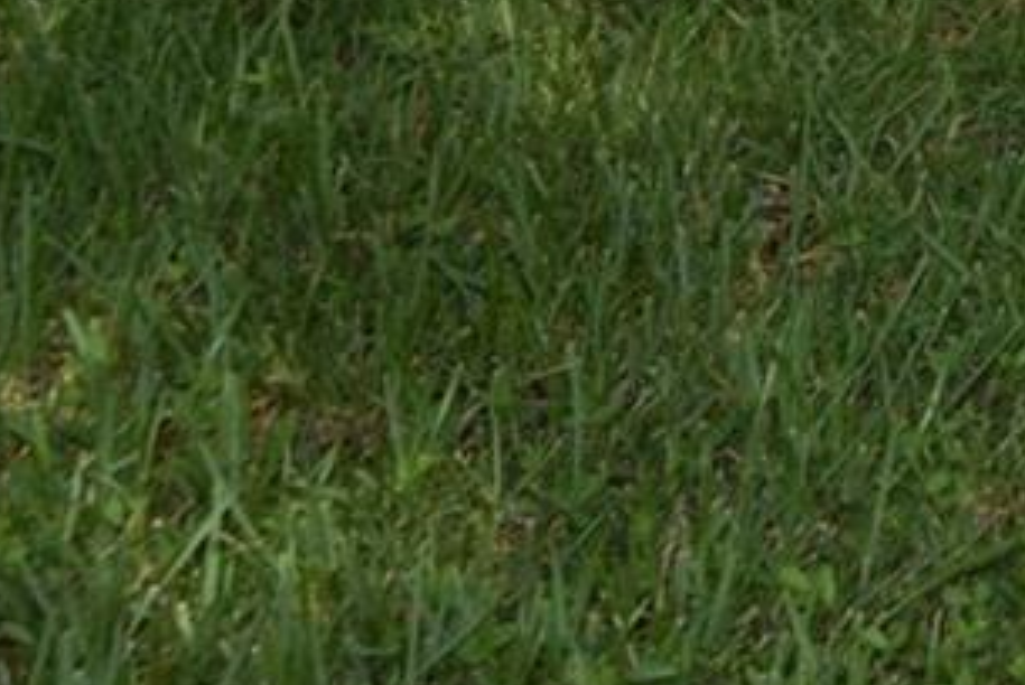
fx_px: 3135
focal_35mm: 110
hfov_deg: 15.5
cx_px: 1946
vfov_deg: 10.6
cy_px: -974
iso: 100
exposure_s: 1/200
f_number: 8
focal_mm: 14
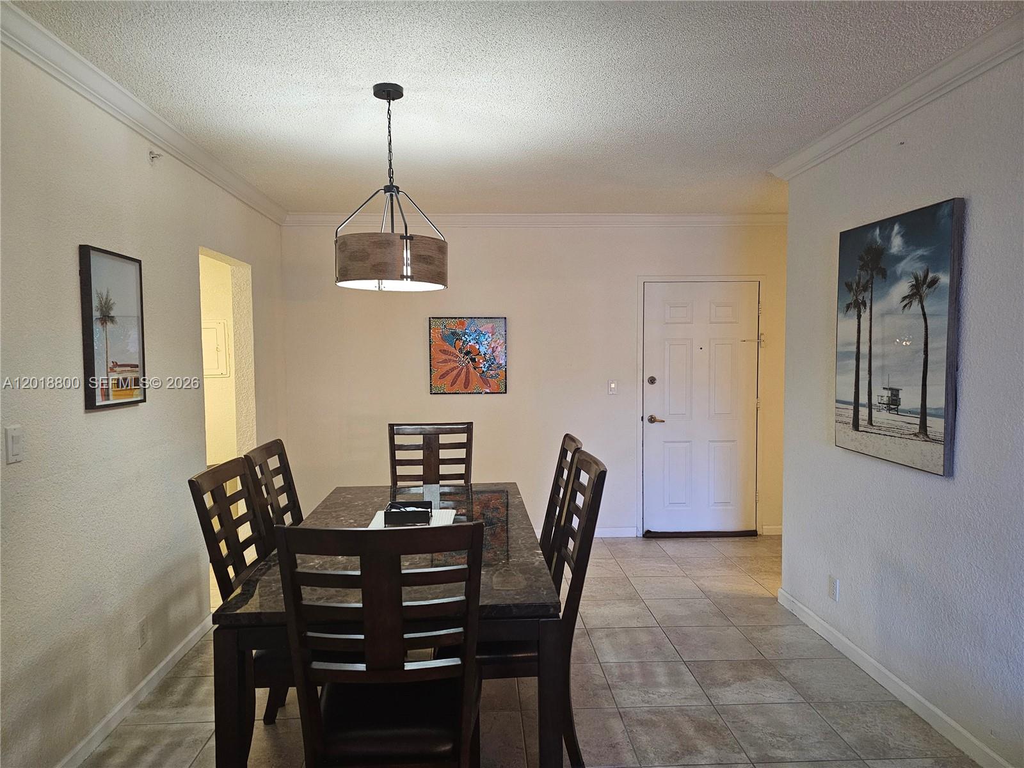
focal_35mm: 23
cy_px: 384
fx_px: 680
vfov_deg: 58.9
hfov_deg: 73.9
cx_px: 512
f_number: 1.7
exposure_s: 1/120
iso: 640
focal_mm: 6.3
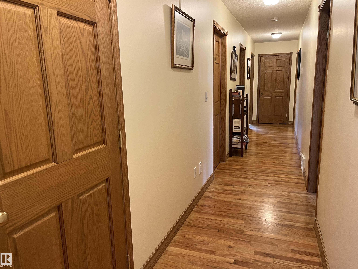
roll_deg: +1.9
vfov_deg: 53.1
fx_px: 269
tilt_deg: -10.2
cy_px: 134
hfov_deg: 67.3
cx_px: 179
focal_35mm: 26
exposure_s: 1/60
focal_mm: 5.1
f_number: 1.6
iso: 160
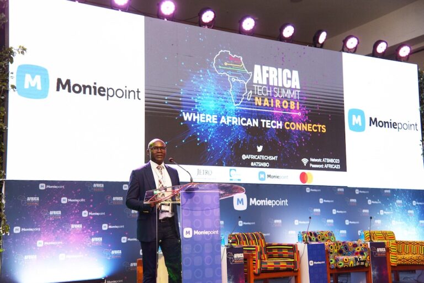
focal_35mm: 50
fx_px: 589
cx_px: 212
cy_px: 142
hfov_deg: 39.6
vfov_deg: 27.0
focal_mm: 50
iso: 1000
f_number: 4
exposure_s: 1/250
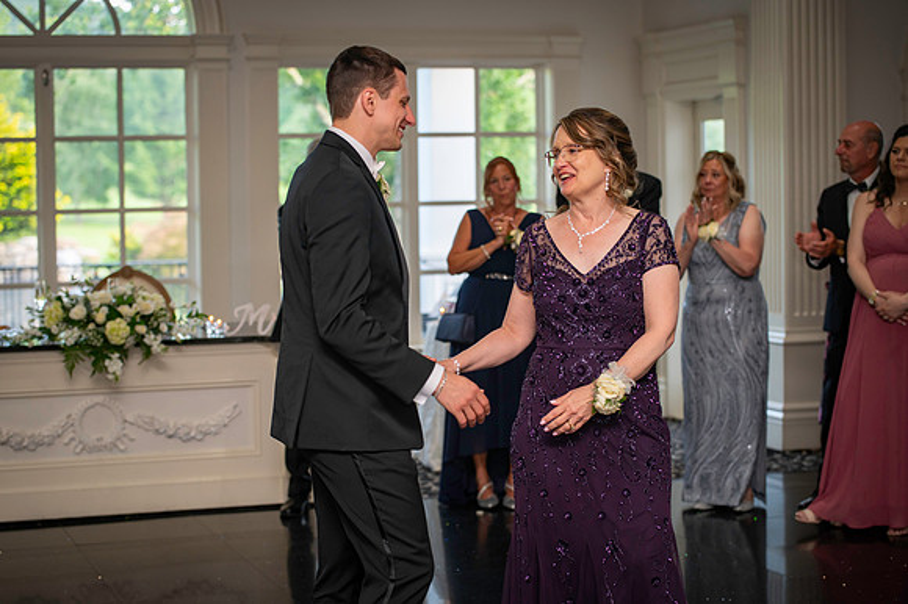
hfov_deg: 27.5
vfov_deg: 18.5
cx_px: 454
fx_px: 1859
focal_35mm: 74
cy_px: 302
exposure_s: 1/125
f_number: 2.8
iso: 640
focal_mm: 70
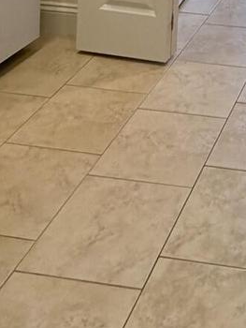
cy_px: -236
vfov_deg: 21.6
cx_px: 351
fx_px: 606
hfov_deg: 20.3
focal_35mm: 64
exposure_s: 1/120
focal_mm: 2.22
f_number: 2.2
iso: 320
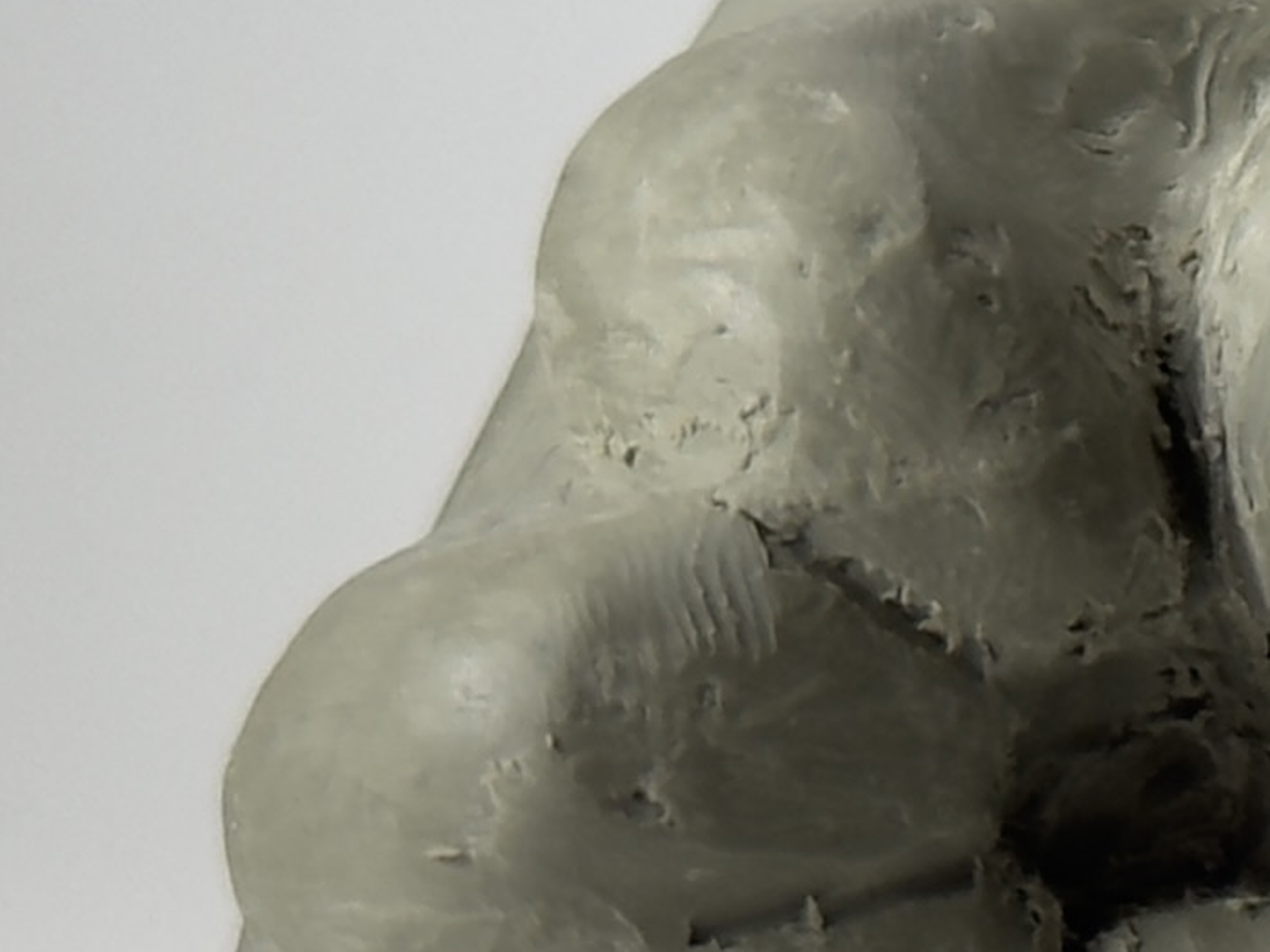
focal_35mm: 277
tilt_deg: -6.1
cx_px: 3646
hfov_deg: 6.6
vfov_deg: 5.4
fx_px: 10161
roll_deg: +0.2
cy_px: 489
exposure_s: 1/121
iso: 50
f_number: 1.78
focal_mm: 6.76
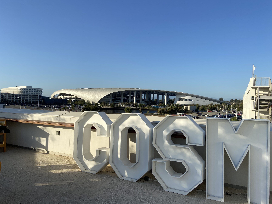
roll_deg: -1.3
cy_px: 102
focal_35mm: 26
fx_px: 204
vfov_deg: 53.1
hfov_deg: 67.3
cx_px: 136
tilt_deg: -1.5
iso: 32
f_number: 1.8
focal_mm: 4.25
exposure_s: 1/2967
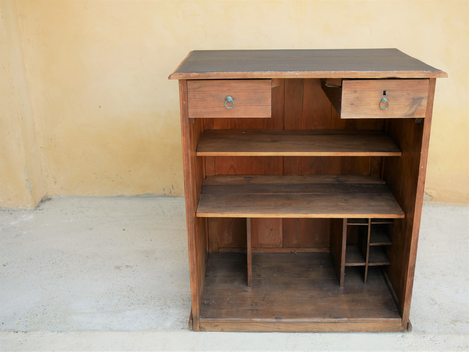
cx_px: 234
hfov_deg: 46.8
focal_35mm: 40
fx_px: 542
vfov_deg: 36.0
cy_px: 176
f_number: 2.5
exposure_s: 1/250
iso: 200
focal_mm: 20
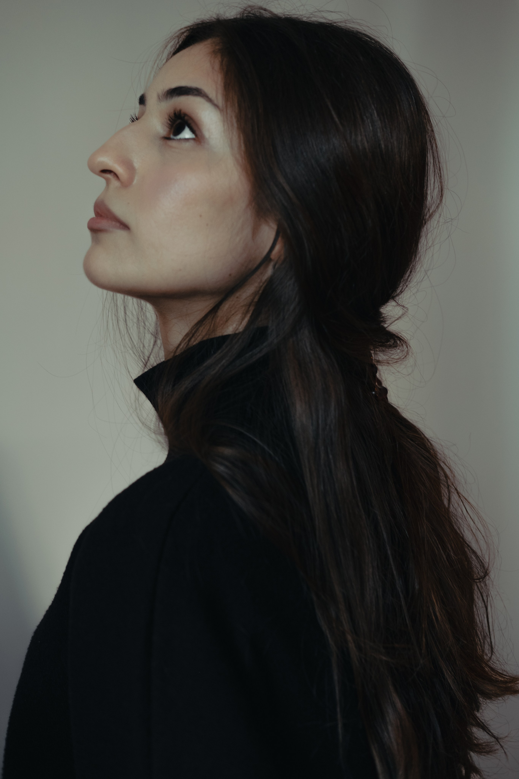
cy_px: 390
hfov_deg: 25.5
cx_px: 260
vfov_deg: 37.5
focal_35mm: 53
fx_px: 1146
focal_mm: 35
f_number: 2.5
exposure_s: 1/250
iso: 640
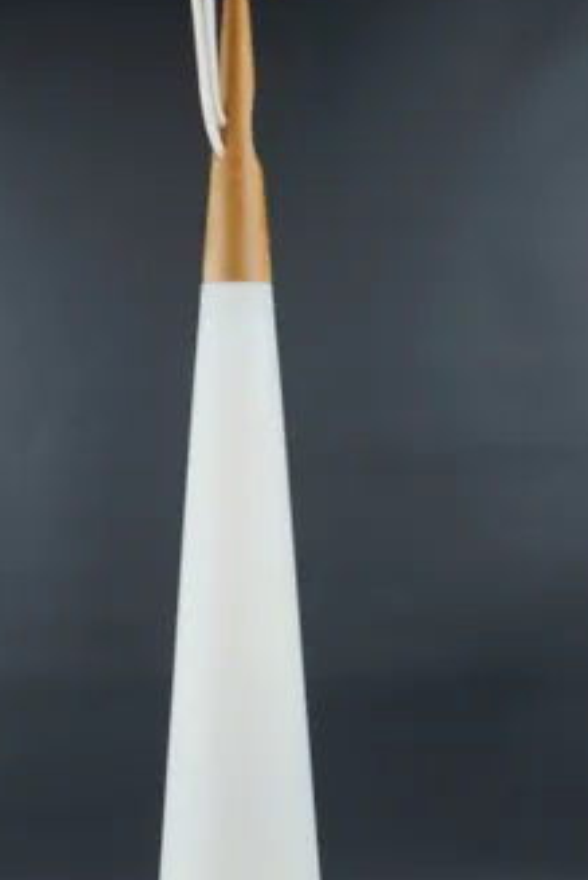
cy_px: 786
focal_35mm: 64
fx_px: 1566
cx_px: 220
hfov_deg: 21.2
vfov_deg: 30.1
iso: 100
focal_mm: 35
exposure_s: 1/80
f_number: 4.5
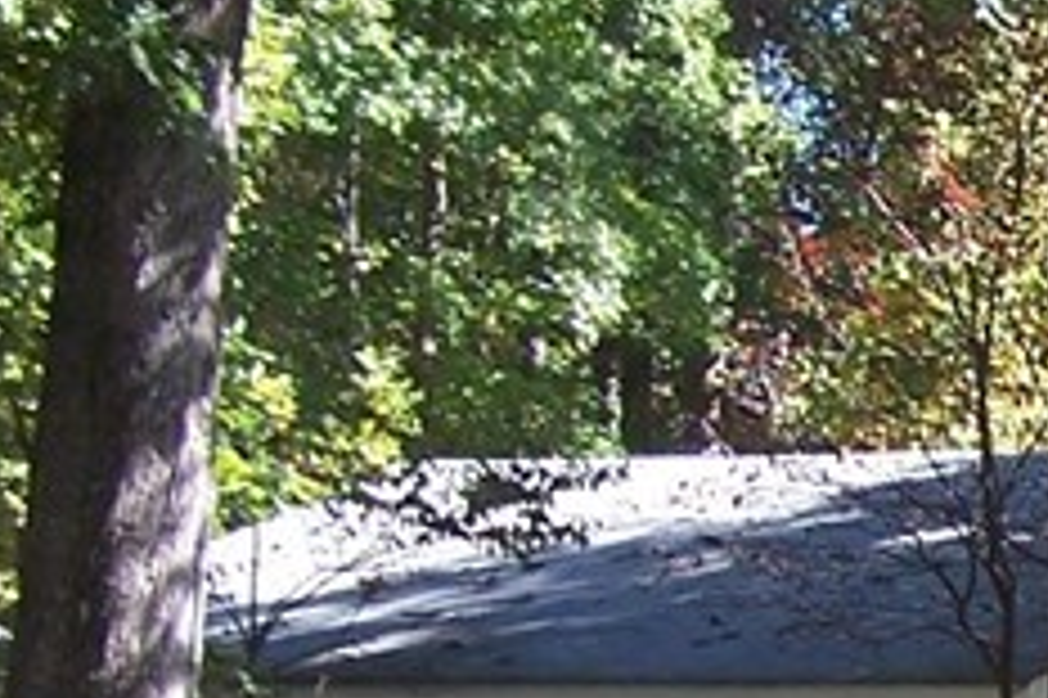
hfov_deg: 11.2
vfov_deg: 7.8
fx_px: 5062
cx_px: 1750
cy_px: 829
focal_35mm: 174
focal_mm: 6.3
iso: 80
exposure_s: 1/180
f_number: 2.8
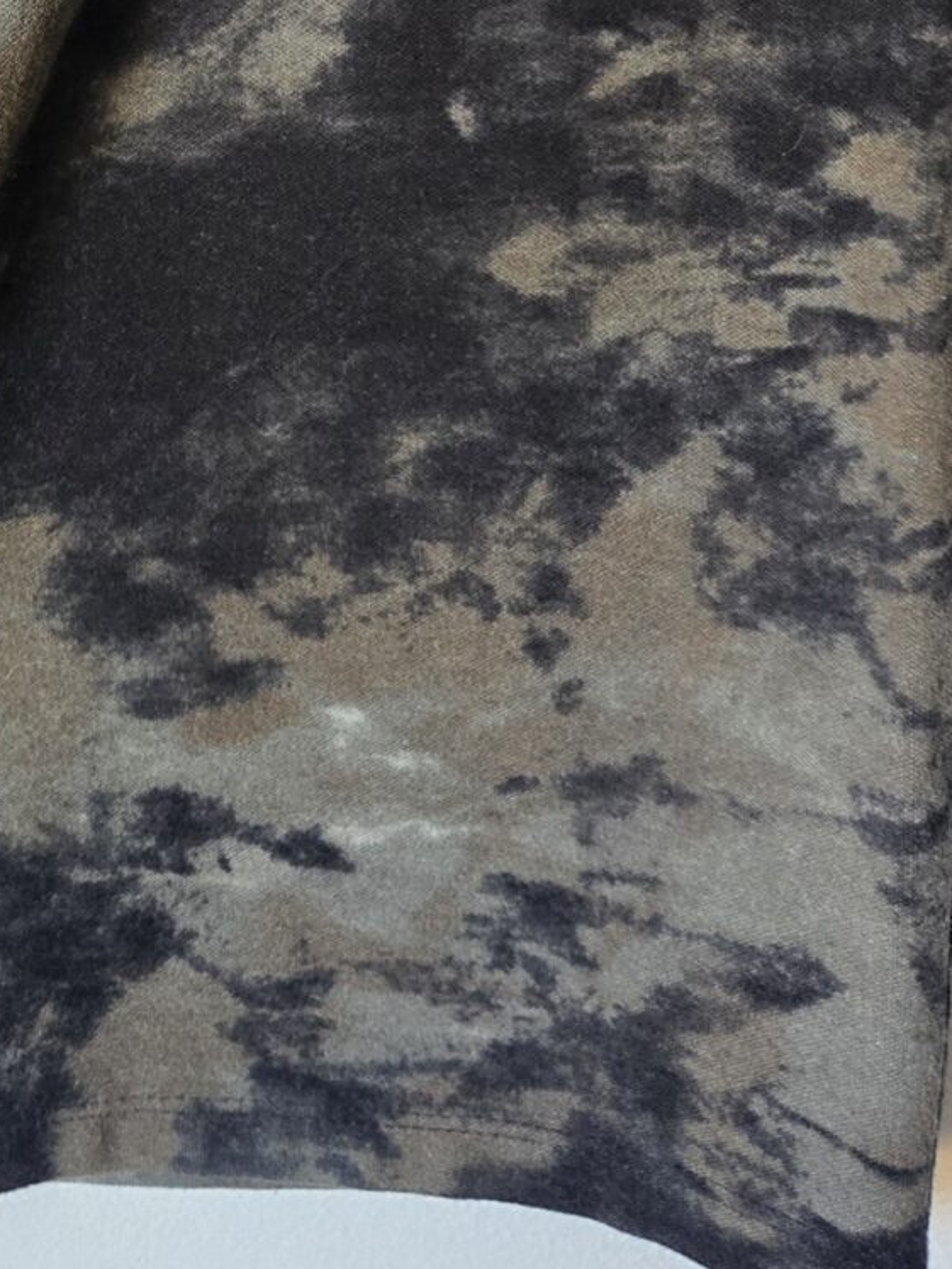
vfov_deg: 29.5
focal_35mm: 63
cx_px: -239
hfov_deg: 21.4
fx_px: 2310
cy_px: 129
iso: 500
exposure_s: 1/60.2
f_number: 1.8
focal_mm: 5.4
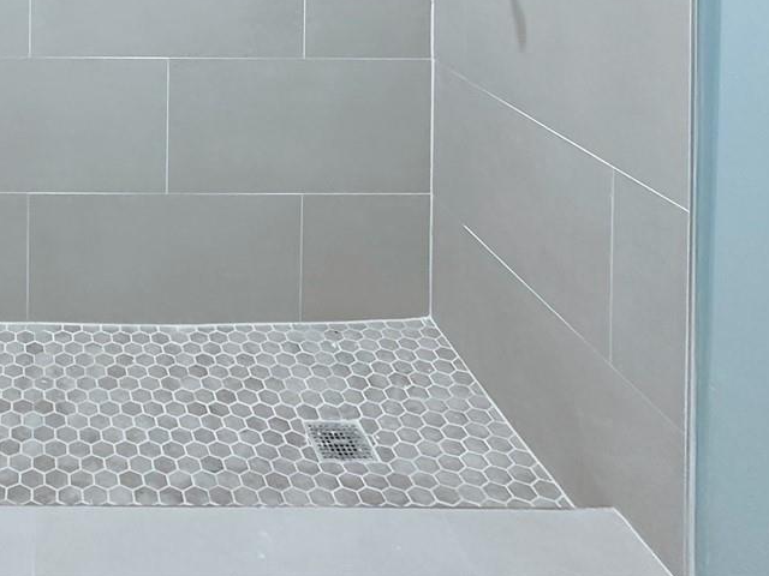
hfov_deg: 48.4
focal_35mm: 35
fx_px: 778
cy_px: -139
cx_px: 113
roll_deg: -1.0
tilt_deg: -0.9
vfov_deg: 32.5
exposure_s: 1/120
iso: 250
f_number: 2.2
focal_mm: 2.22
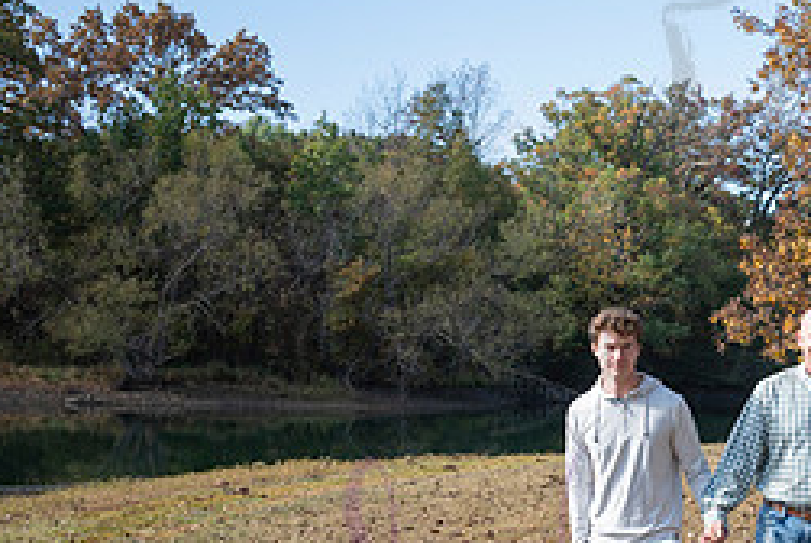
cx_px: 898
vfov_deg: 17.0
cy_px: 505
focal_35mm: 79
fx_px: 1782
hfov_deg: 24.0
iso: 400
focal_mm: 32
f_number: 6.3
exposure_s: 1/640
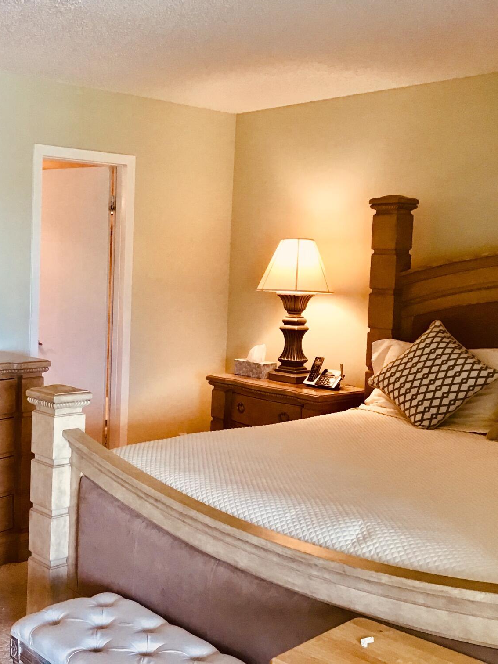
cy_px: 327
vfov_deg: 44.8
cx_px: 86
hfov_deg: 33.2
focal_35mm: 42
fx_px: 806
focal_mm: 3.3
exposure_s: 1/30
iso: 80
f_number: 2.4
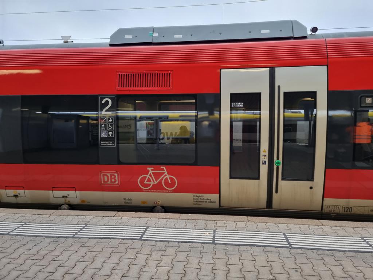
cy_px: 140
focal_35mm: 24
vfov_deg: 56.8
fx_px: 259
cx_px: 186
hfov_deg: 71.6
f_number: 1.8
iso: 64
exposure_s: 1/100
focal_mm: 6.7
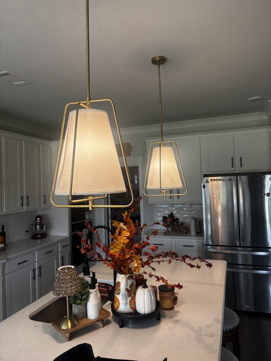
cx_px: 136
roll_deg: +1.8
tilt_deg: +1.0
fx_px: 271
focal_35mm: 26
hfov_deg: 53.1
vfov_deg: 67.3
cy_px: 180
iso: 125
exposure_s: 1/120
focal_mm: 5.96
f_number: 1.6
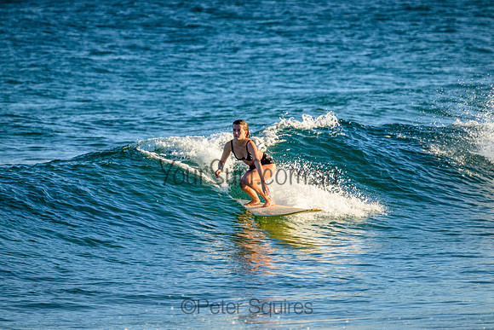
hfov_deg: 2.6
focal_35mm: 800
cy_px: 165
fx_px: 10980
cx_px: 247
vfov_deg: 1.7
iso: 2800
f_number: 11
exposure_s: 1/2000
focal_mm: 800
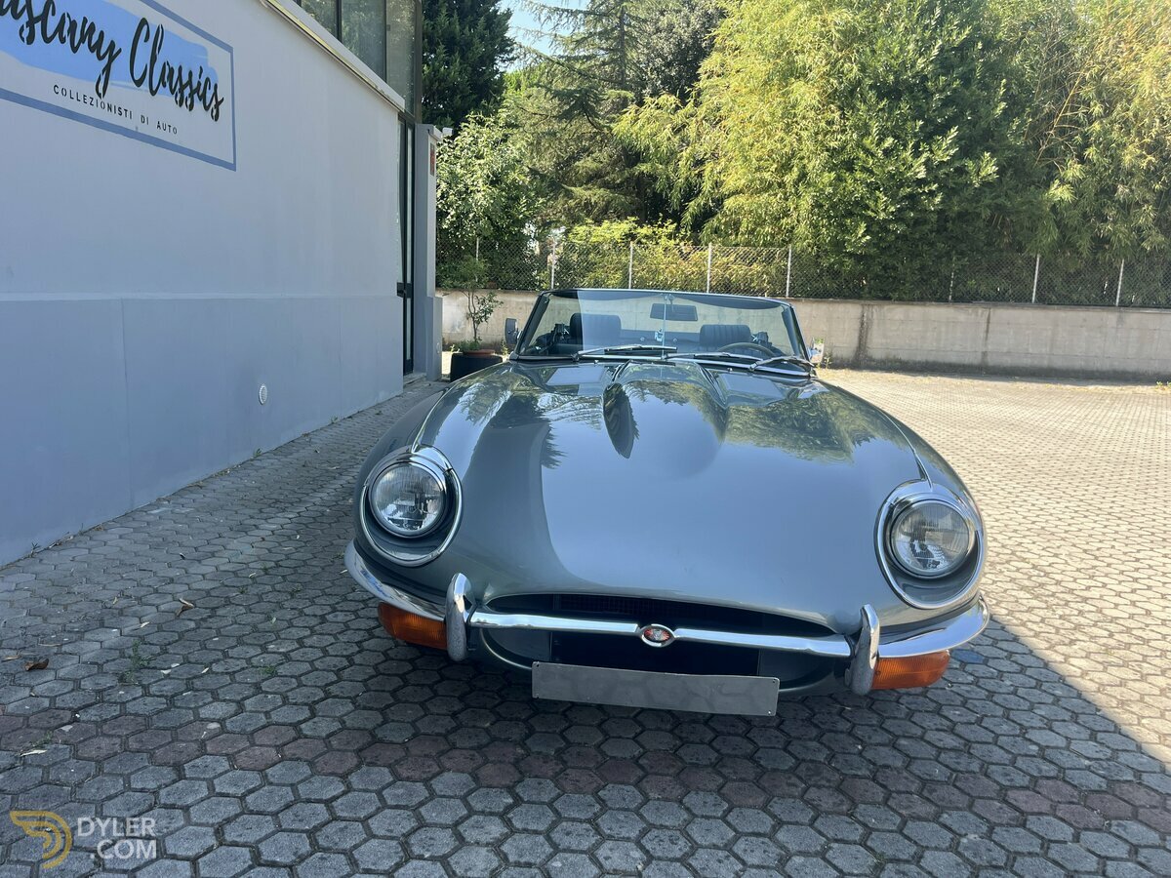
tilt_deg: -7.5
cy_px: 439
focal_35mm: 26
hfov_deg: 67.3
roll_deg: -1.7
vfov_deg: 53.1
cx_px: 586
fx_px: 880
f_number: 1.6
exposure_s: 1/710
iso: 50
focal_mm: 5.1
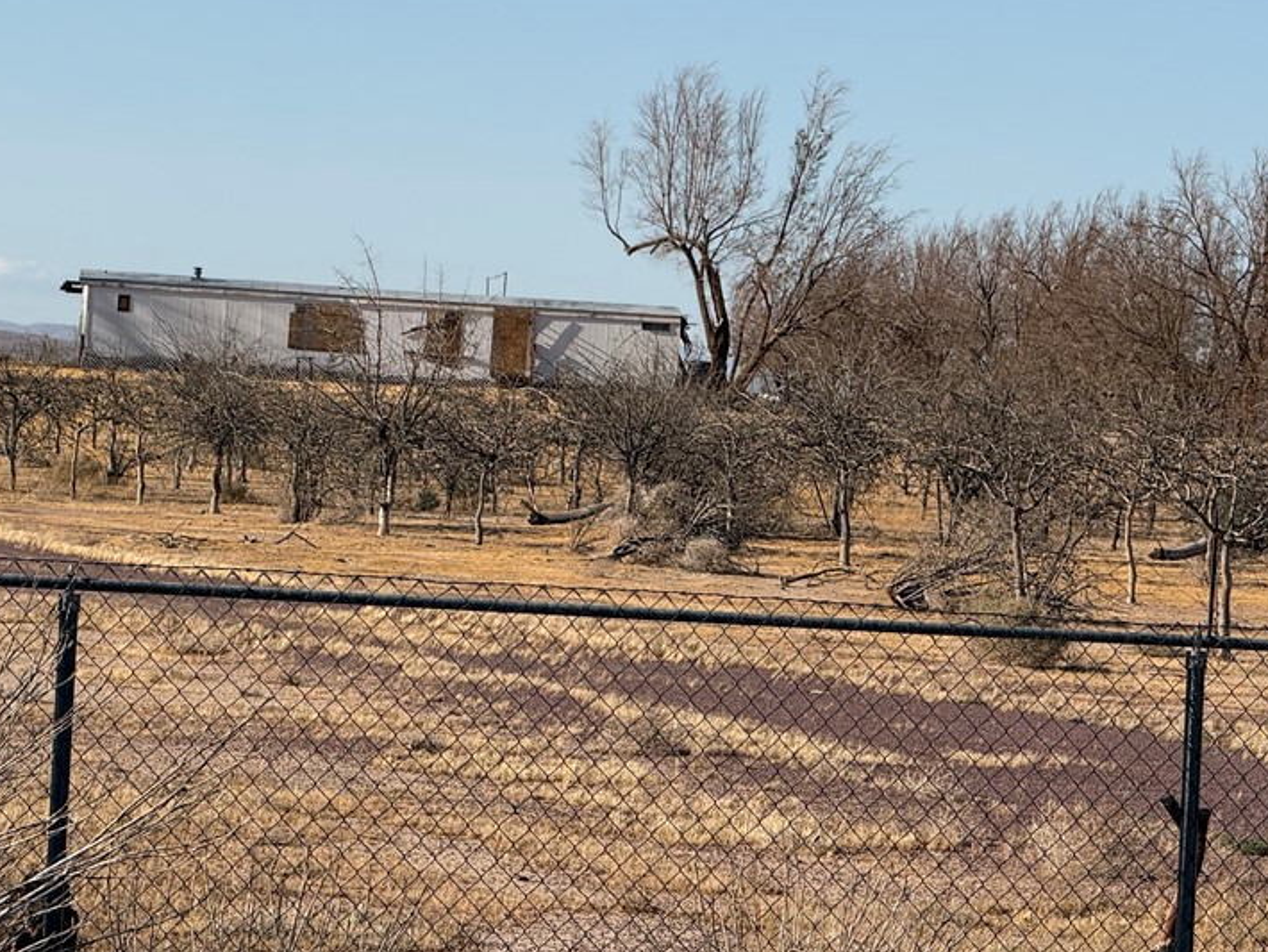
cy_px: 361
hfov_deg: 11.4
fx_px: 6339
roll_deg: -3.2
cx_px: 521
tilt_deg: +0.9
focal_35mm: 173
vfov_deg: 8.6
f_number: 2.8
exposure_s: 1/2024
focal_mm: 15.66
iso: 50
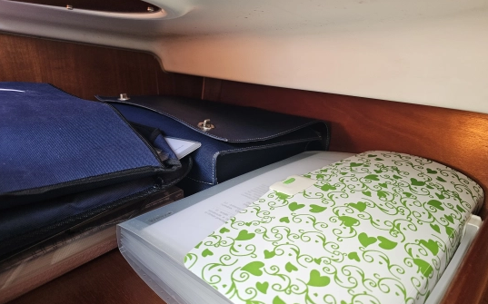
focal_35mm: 25
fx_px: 332
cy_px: 157
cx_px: 245
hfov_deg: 72.6
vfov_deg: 49.2
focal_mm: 6.3
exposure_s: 1/120
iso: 500
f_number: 1.7
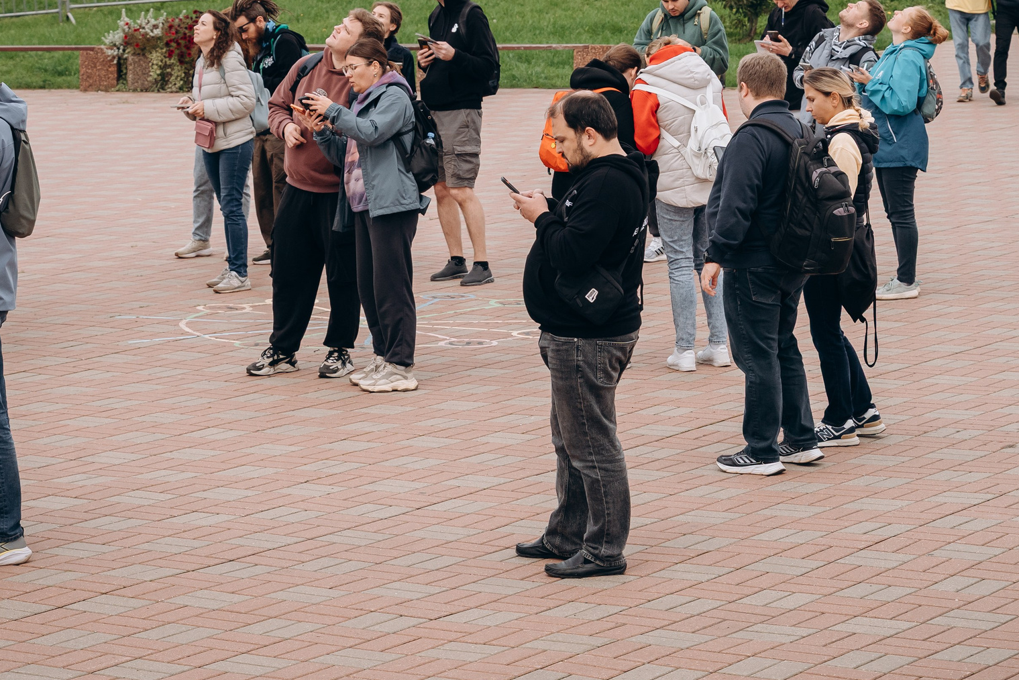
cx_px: 532
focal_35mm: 118
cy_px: 243
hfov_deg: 17.3
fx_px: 3340
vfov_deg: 11.6
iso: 500
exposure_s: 1/800
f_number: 6.3
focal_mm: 70
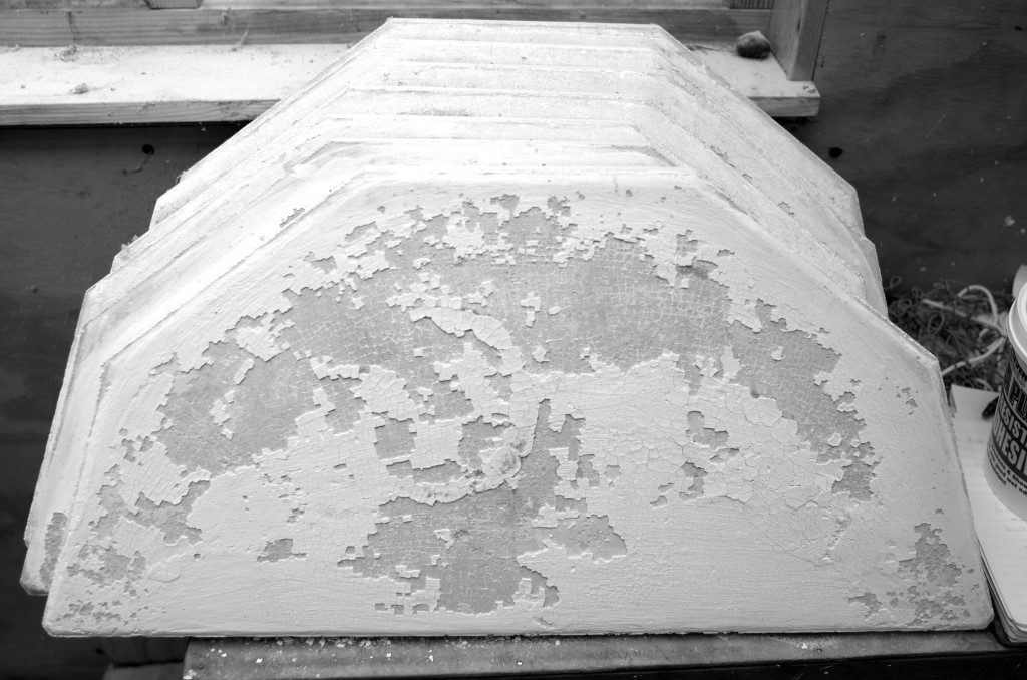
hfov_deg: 53.2
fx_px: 1025
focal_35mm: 36
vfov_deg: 36.7
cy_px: 340
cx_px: 514
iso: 100
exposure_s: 1/60
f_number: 4
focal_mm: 24
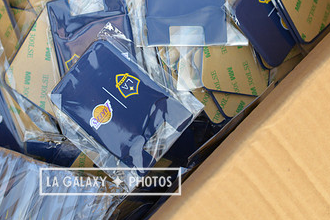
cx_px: 110
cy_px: 32
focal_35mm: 123
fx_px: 1127
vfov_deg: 11.1
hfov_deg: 16.6
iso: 640
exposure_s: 1/640
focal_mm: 70
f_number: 2.8
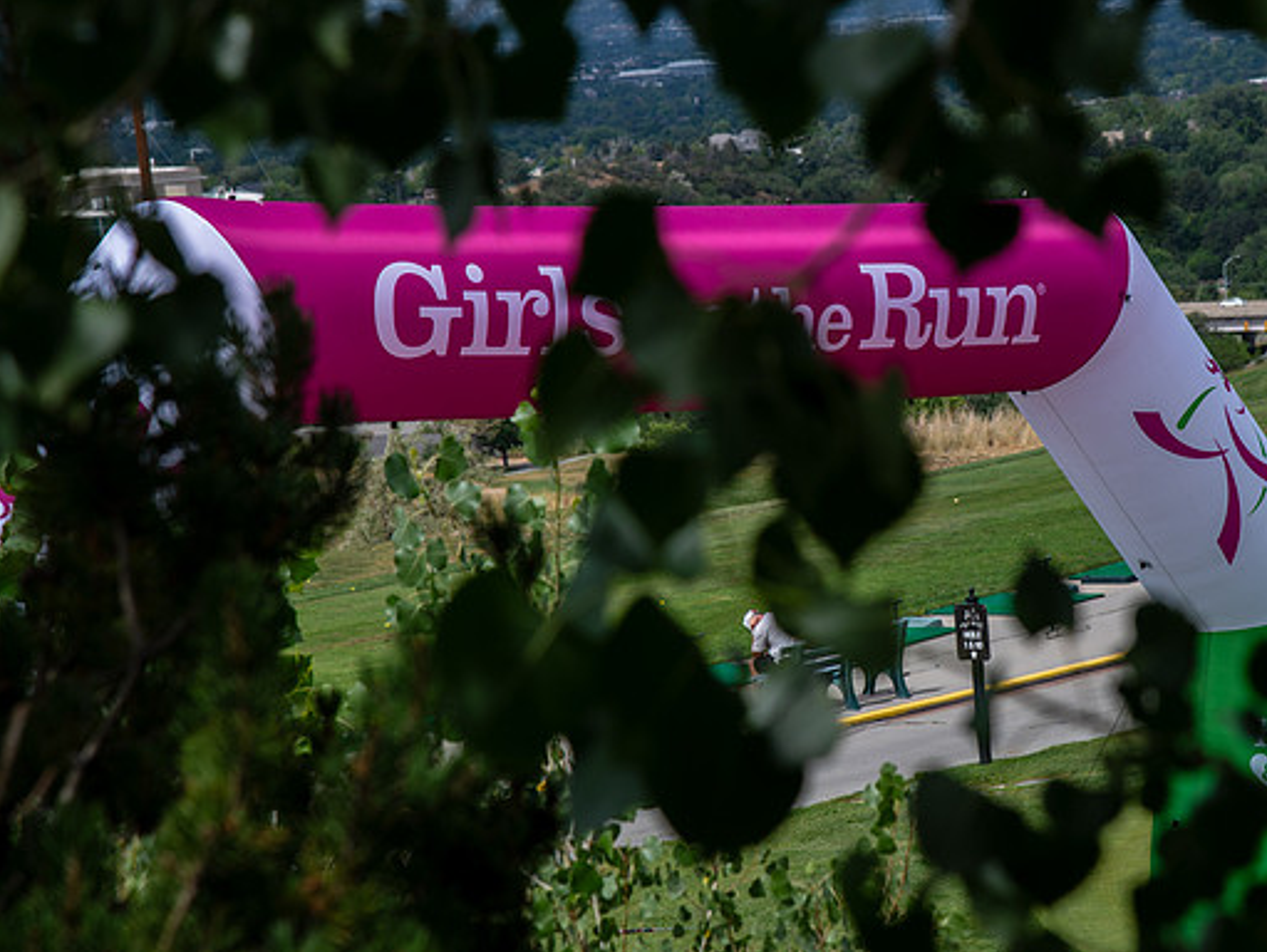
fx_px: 4798
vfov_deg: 11.3
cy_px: 379
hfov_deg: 15.0
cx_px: 849
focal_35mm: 131
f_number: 6.3
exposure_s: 1/1000
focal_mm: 98
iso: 200
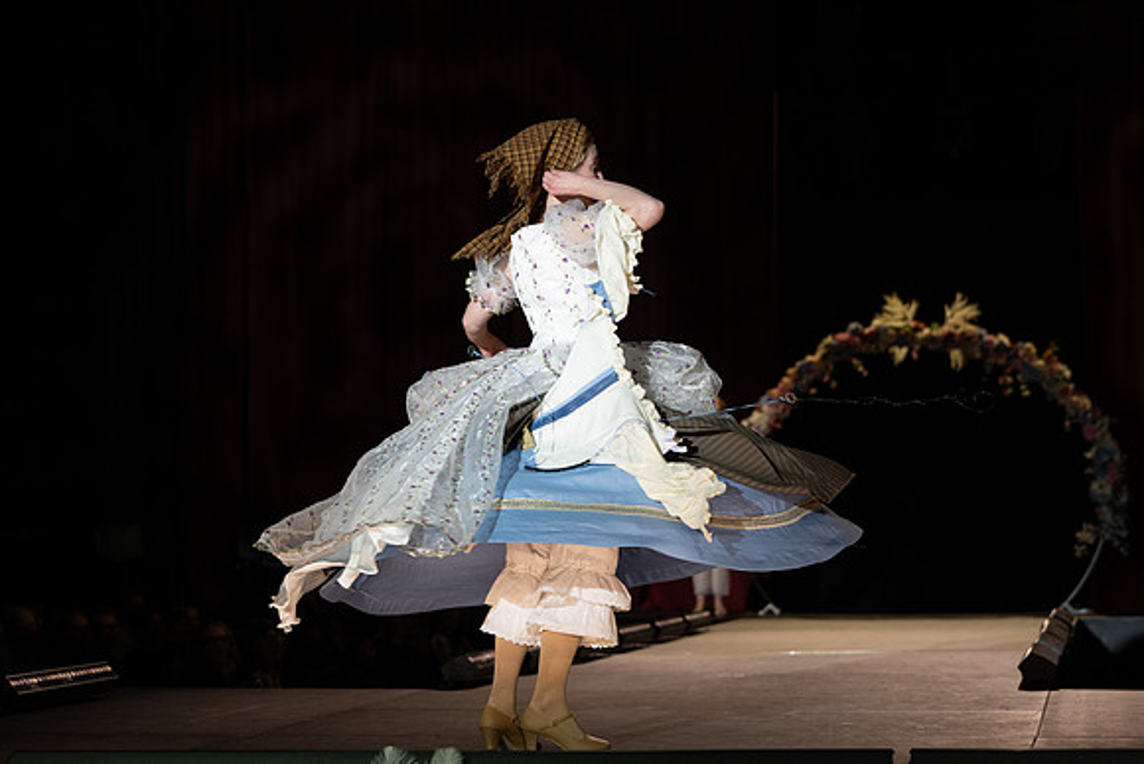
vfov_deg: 15.5
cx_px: 617
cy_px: 387
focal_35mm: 89
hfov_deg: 23.0
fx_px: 2813
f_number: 3.5
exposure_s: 1/640
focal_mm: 81
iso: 800
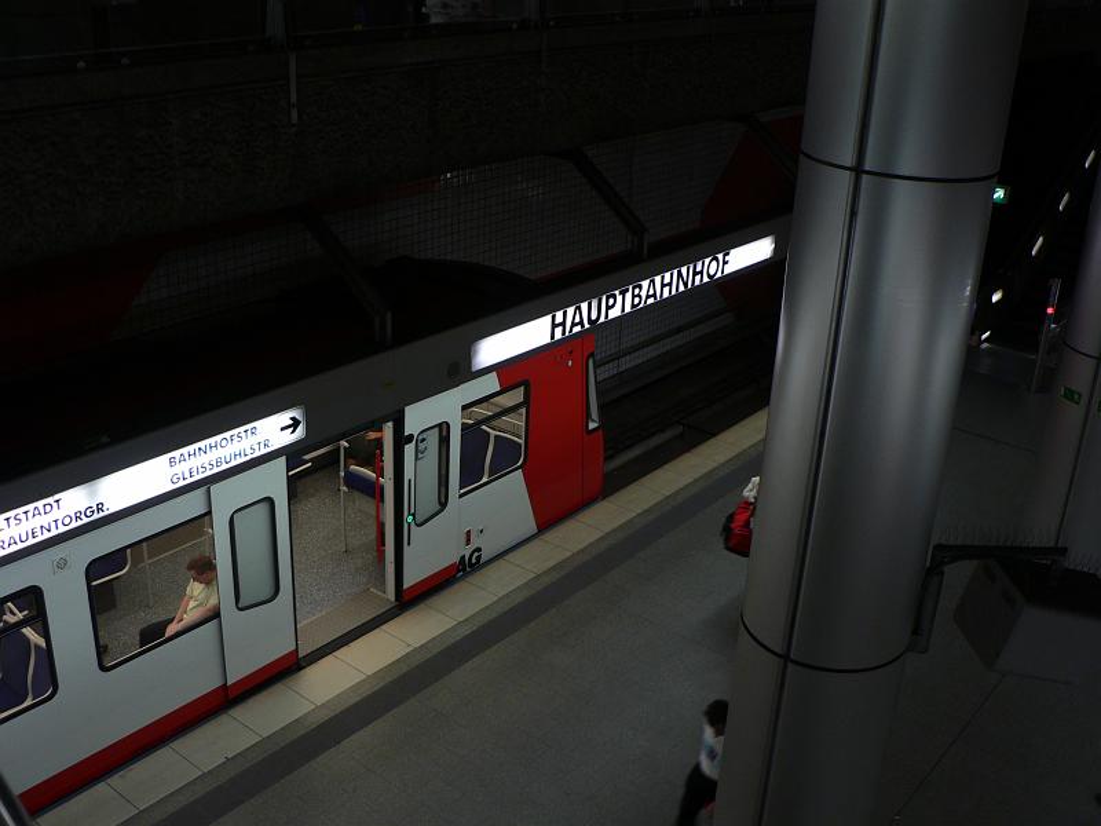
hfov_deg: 51.4
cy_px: 413
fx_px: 1145
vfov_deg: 39.7
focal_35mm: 36
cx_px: 550
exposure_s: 1/20
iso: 80
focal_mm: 6
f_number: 2.8
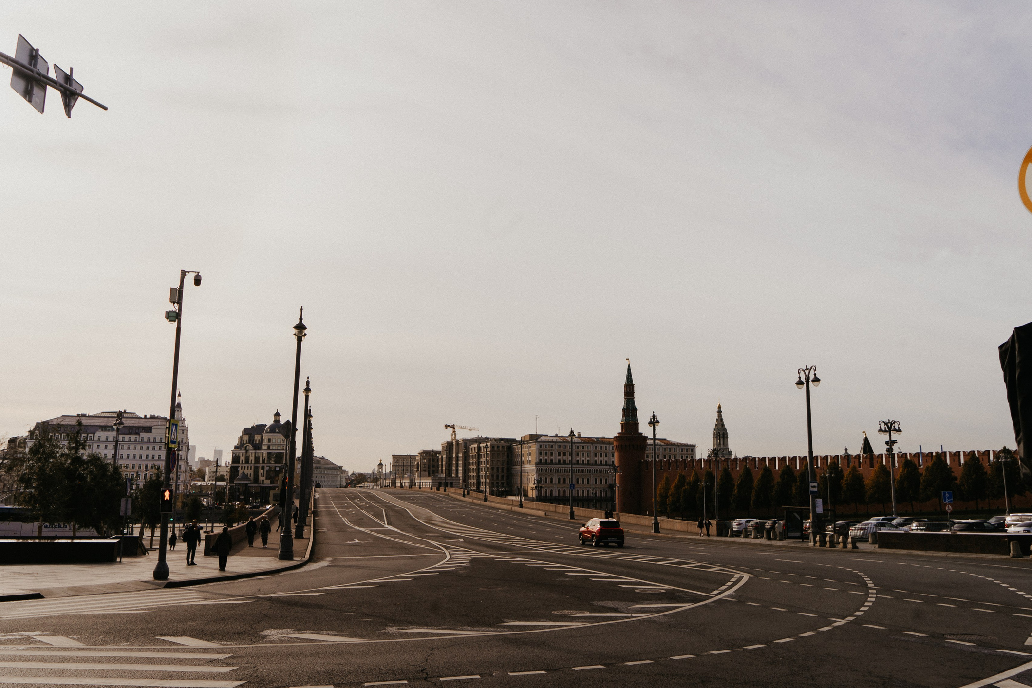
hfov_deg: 63.7
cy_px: 337
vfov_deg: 45.0
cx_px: 510
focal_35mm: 29
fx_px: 831
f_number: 10
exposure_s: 1/250
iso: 100
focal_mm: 24
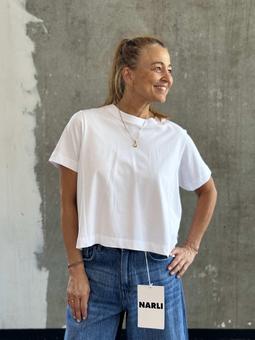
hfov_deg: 30.3
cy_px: 170
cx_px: 128
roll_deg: +2.1
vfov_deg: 39.7
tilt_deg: -5.6
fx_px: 471
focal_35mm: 48
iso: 64
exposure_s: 1/100
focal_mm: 6.76
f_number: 1.78
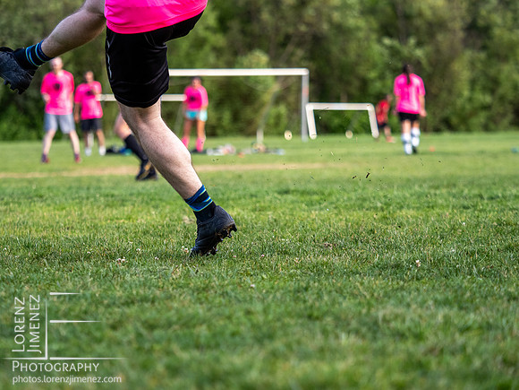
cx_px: 260
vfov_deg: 9.4
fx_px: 2369
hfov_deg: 12.5
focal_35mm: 158
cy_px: 195
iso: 400
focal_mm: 79
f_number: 2.8
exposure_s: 1/1250
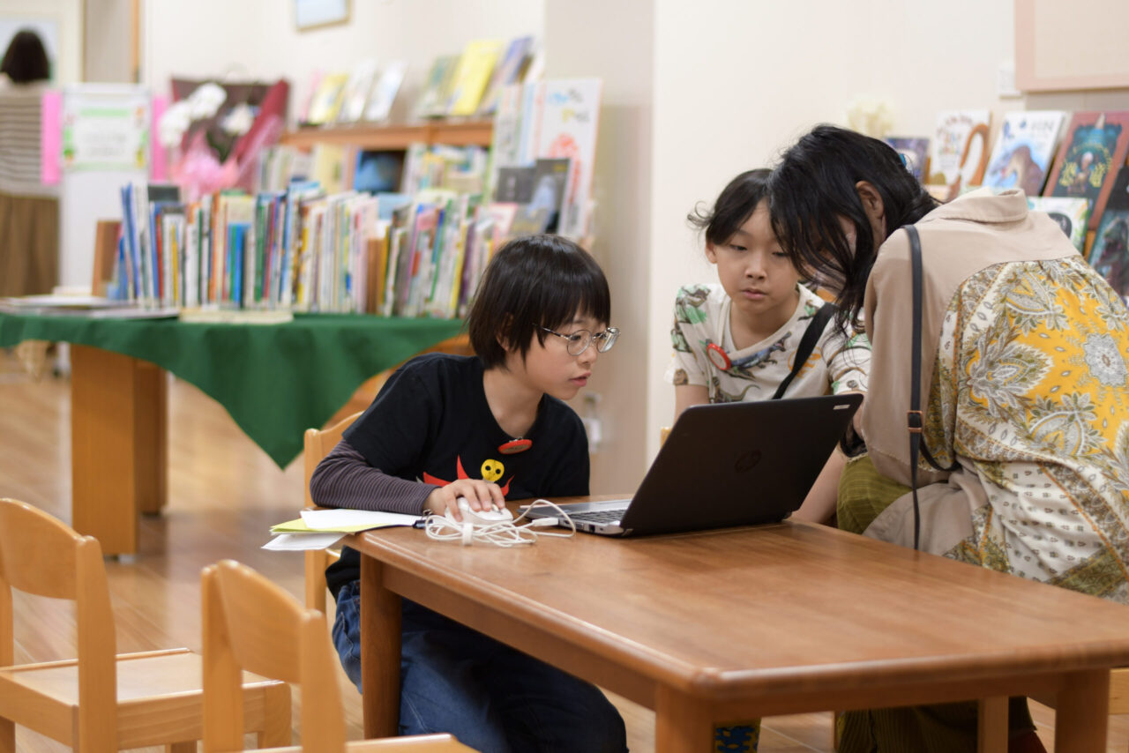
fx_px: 2352
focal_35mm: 75
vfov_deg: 18.2
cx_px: 564
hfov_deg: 27.0
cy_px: 376
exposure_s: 1/200
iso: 280
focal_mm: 50
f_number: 1.8
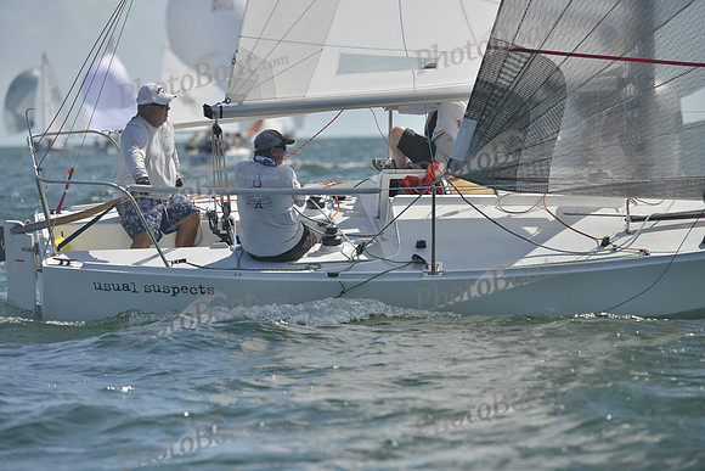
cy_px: 236
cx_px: 352
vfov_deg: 5.1
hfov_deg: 7.6
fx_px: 5288
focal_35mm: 270
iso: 200
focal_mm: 270
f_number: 5.6
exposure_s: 1/1600
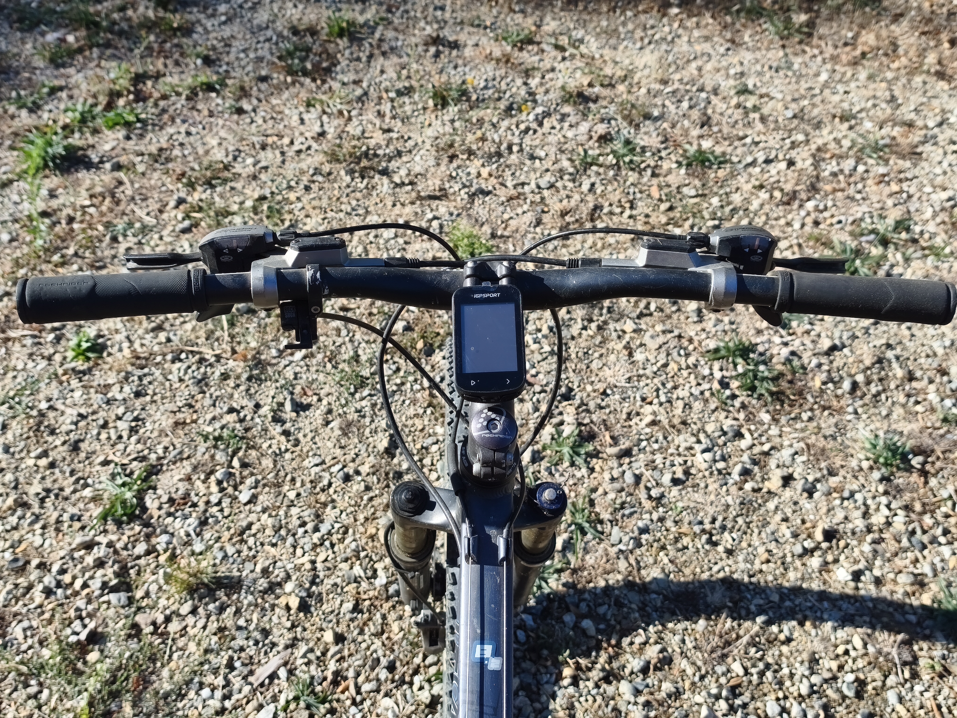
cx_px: 478
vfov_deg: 40.7
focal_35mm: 35
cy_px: 359
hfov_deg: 52.6
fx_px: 968
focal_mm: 6.06
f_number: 1.7
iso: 50
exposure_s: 1/549
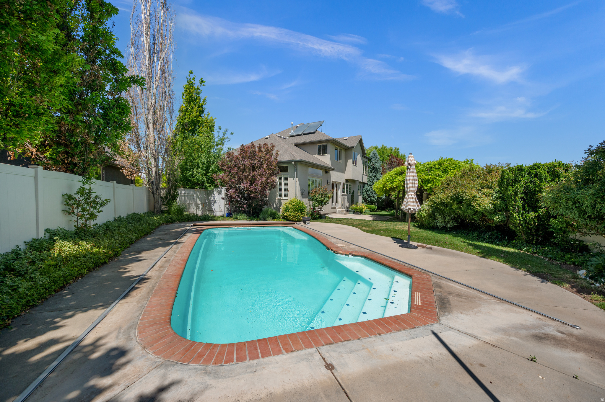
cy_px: 201
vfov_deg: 81.1
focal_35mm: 14
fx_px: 235
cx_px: 302
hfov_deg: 104.3
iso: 400
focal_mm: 14
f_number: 7.1
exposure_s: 1/1250
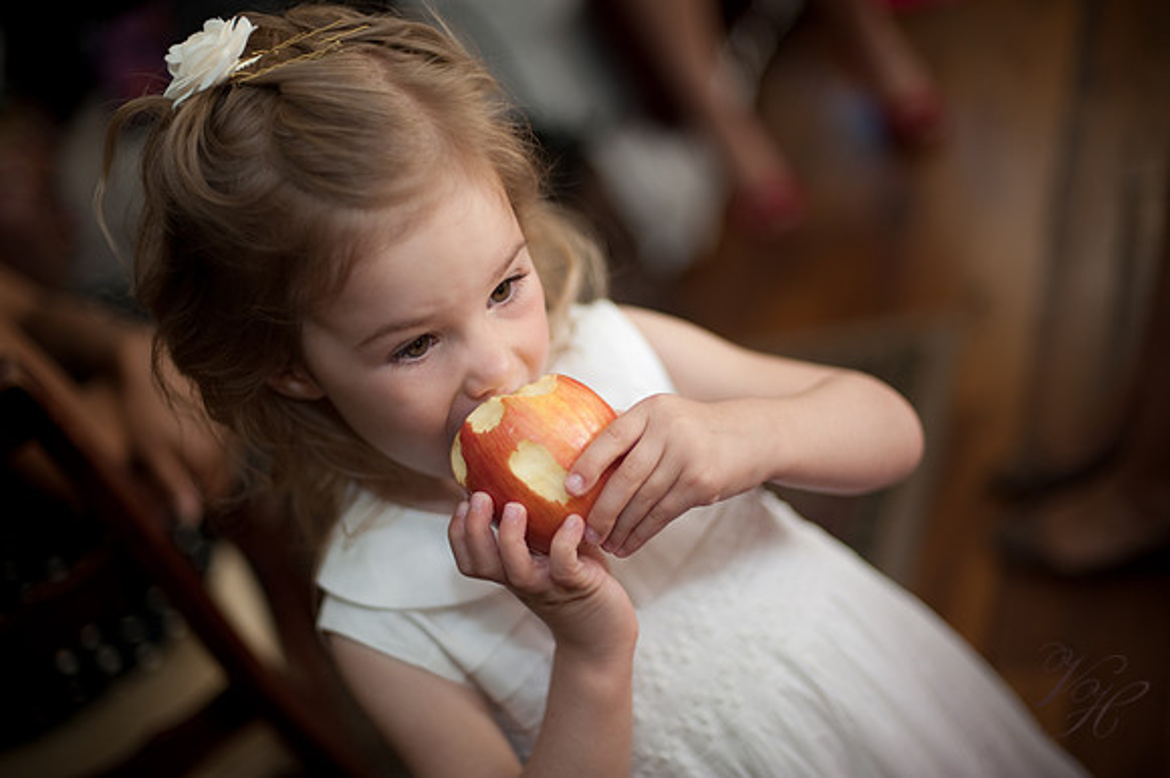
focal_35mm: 50
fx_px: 1624
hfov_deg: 39.6
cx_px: 585
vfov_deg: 27.0
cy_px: 389
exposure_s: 1/200
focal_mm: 50
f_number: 1.4
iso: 200
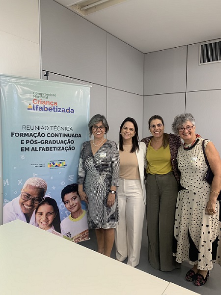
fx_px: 221
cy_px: 148
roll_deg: +0.6
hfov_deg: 53.1
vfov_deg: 67.3
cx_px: 110
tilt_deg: -3.3
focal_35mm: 26
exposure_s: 1/60
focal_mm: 4.25
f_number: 1.8
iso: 160
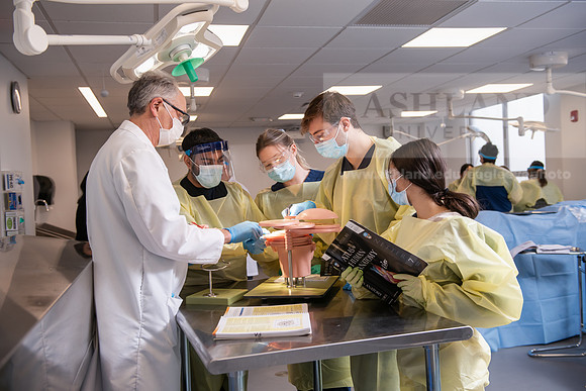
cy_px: 196
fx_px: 619
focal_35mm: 38
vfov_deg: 35.1
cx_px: 293
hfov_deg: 50.7
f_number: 4
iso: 320
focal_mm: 38
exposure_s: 1/200
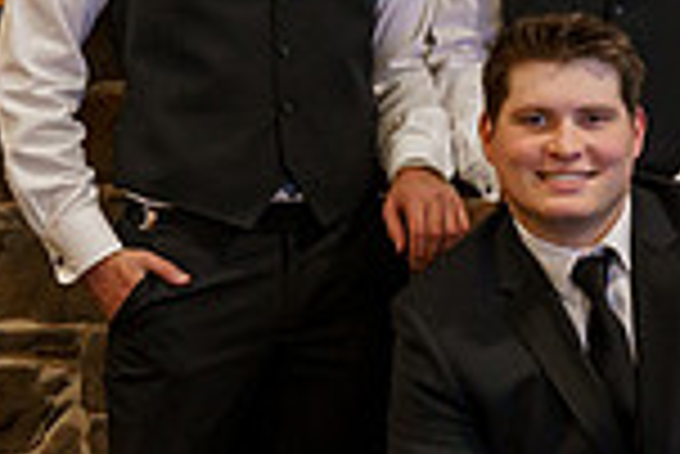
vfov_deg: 9.4
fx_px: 2760
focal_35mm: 146
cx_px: 511
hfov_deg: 14.0
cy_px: 346
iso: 3200
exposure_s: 1/200
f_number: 4
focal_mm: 35
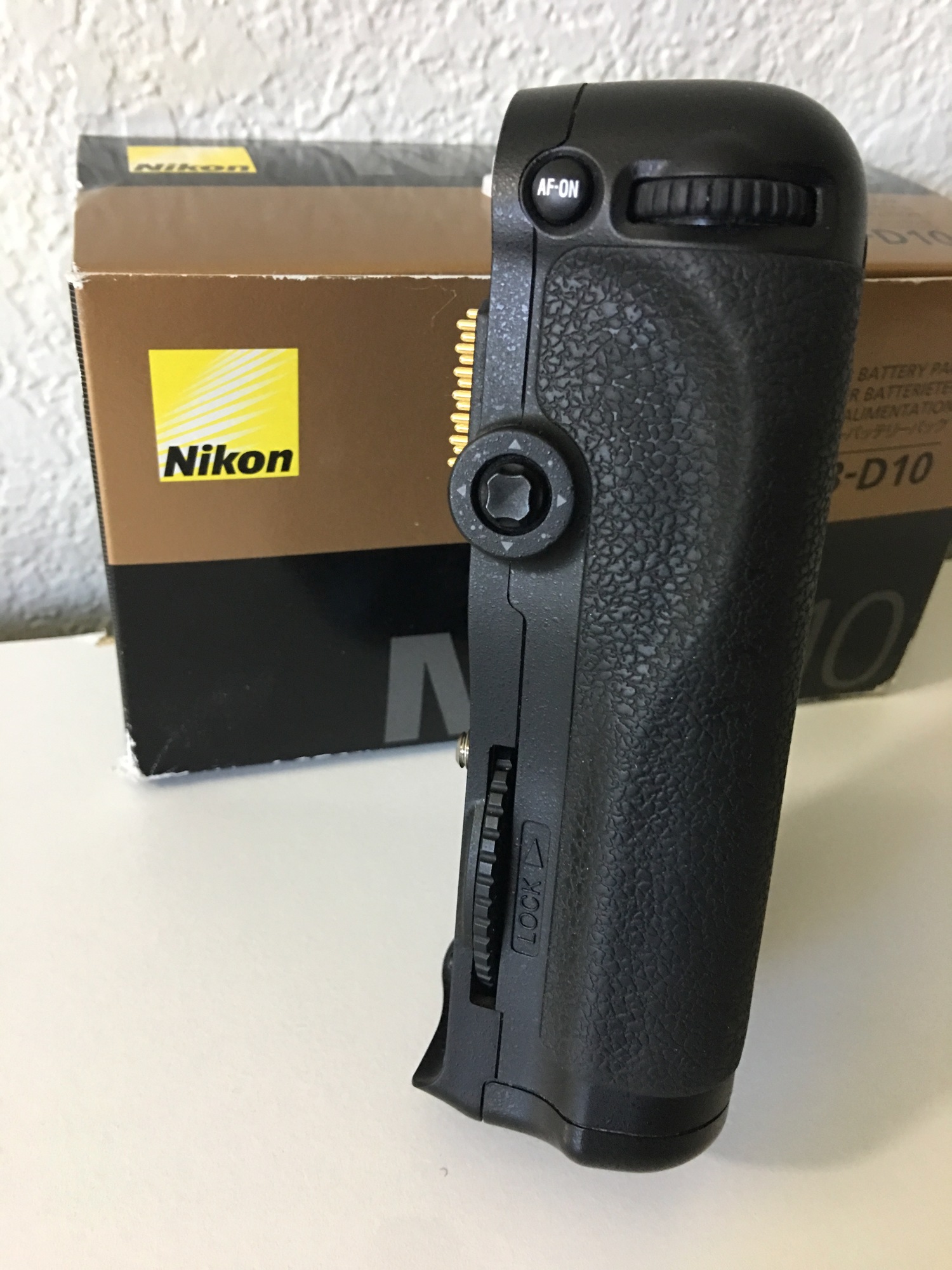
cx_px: 476
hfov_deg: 48.2
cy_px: 635
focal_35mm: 29
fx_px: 1063
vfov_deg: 61.7
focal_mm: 4.15
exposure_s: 1/15
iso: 125
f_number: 2.2
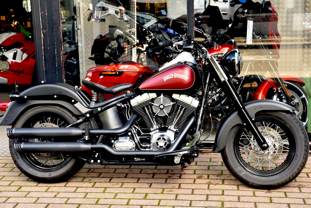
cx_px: 156
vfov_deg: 21.9
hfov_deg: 32.4
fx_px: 536
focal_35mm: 62
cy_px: 104
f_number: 5
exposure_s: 1/100
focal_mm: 62
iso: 500
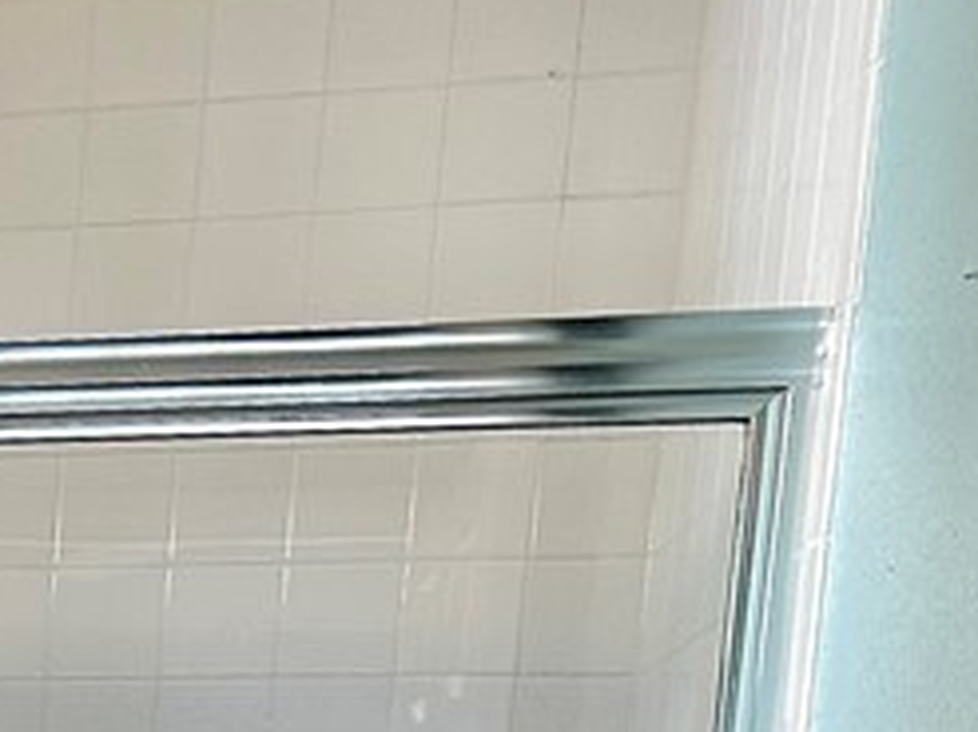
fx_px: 2823
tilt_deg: -8.3
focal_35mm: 100
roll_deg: -1.2
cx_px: -855
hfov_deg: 16.1
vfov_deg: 13.0
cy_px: 1408
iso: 160
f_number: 1.78
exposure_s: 1/120
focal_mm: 6.86
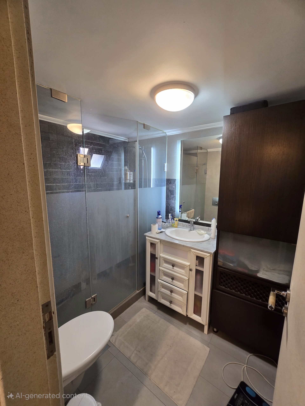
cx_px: 152
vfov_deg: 106.2
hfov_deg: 89.9
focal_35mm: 13
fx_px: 153
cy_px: 203
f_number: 2.2
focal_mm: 2.2
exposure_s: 1/50.3
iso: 160
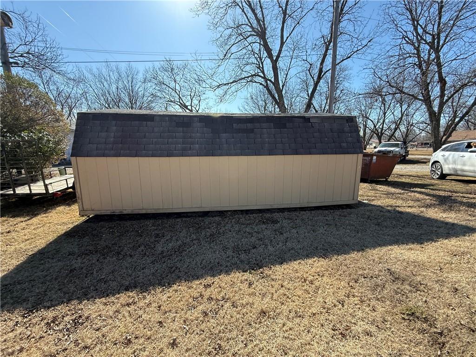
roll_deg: -0.9
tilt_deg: -9.0
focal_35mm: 14
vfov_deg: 85.7
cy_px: 178
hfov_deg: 102.1
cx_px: 238
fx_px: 193
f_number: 2.2
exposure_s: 1/742
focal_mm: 2.22
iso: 64
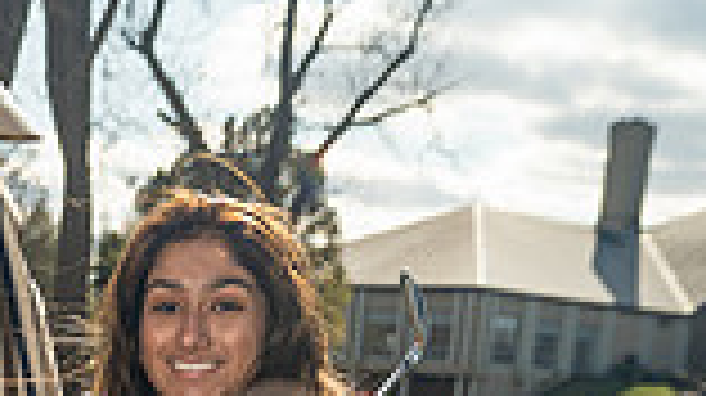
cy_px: 1008
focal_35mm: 102
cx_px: 103
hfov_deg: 20.6
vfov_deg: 10.1
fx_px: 1908
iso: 500
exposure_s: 1/200
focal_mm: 34
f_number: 4.5
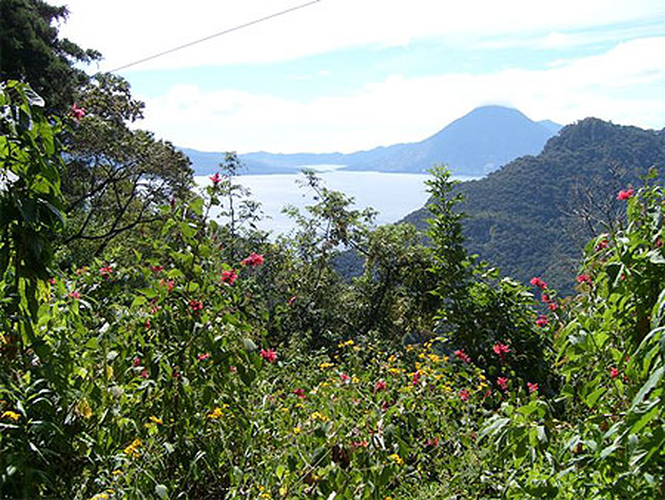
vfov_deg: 40.7
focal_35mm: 35
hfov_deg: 52.6
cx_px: 332
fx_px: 673
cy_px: 250
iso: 80
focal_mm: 5.8
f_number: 7.1
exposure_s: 1/180
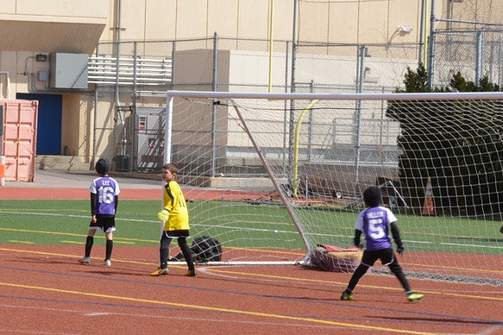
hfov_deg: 10.5
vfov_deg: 7.1
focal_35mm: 193
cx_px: -91
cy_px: 157
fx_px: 2697
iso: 250
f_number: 22
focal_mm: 70
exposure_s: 1/80
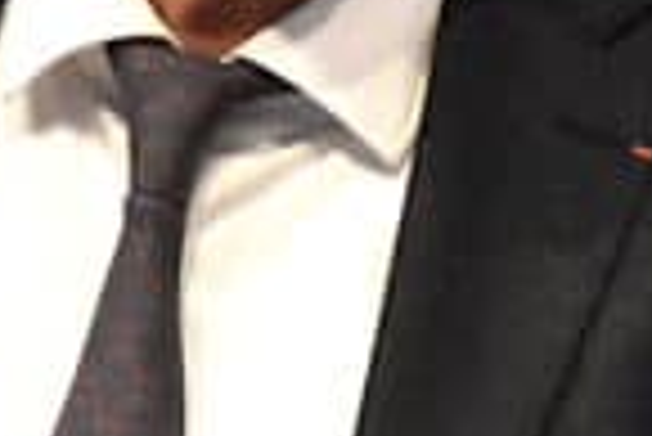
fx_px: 43129
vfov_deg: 0.6
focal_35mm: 2379
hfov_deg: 0.9
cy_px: 4
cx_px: 436
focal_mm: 300
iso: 12800
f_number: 6.3
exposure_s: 1/400
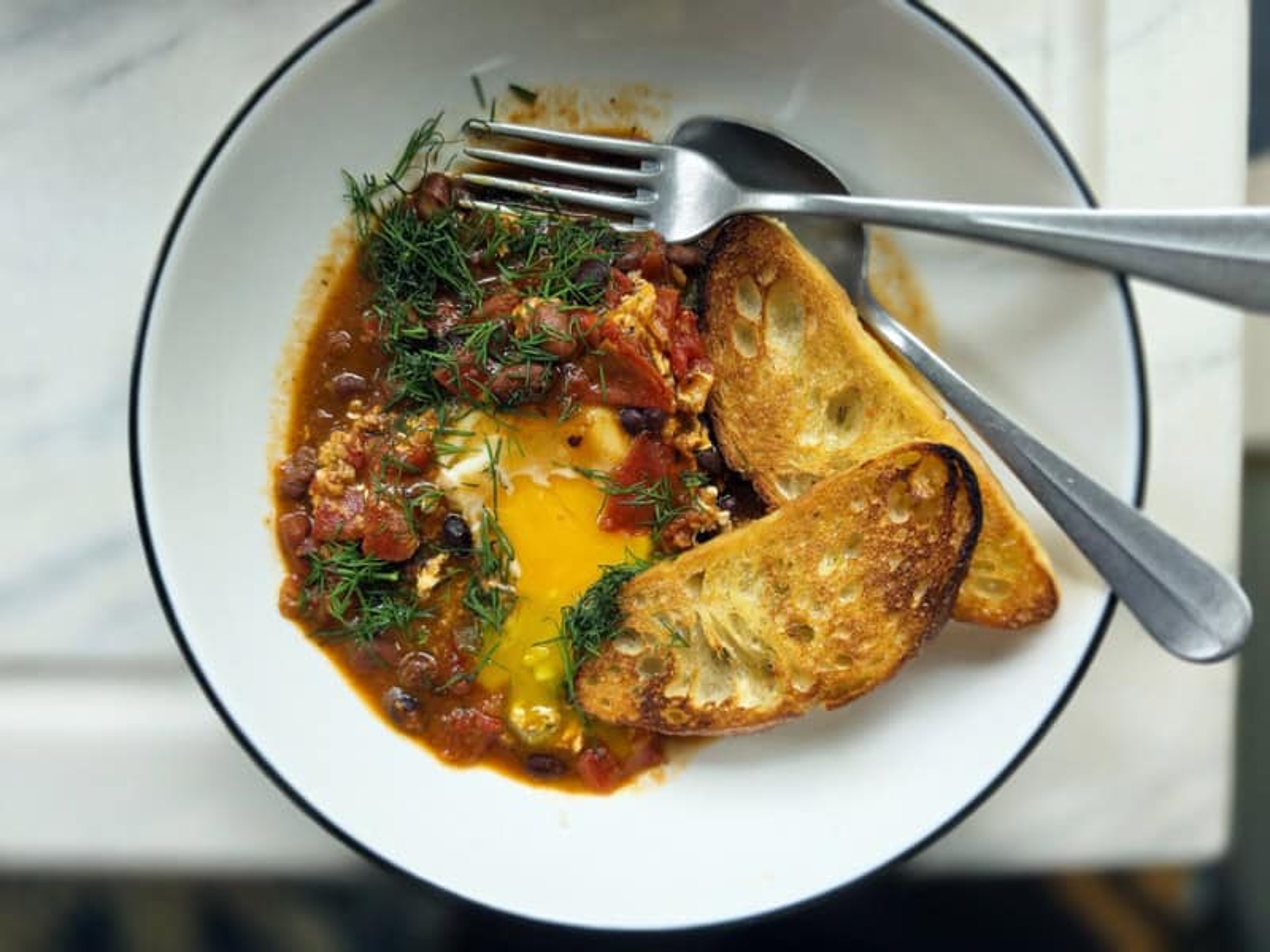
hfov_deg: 73.9
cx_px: 635
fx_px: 844
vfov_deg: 58.9
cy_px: 476
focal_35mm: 23
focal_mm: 6.5
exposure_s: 1/180
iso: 64
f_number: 1.4
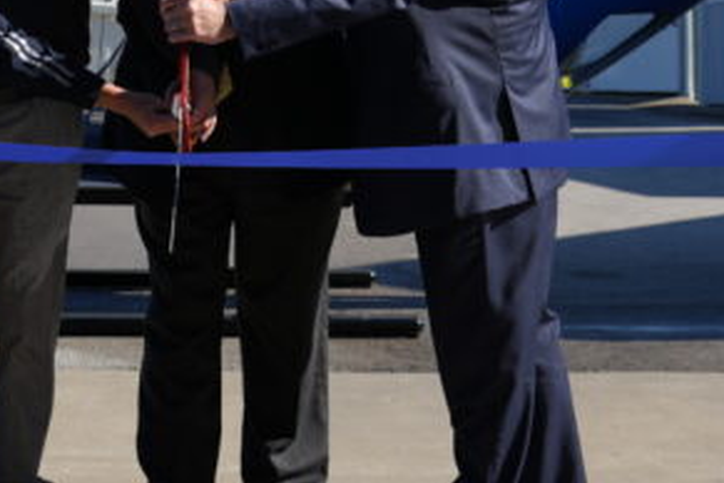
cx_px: 211
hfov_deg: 16.6
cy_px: -118
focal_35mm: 123
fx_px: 2473
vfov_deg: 10.9
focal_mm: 35
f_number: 4.5
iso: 100
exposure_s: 1/640
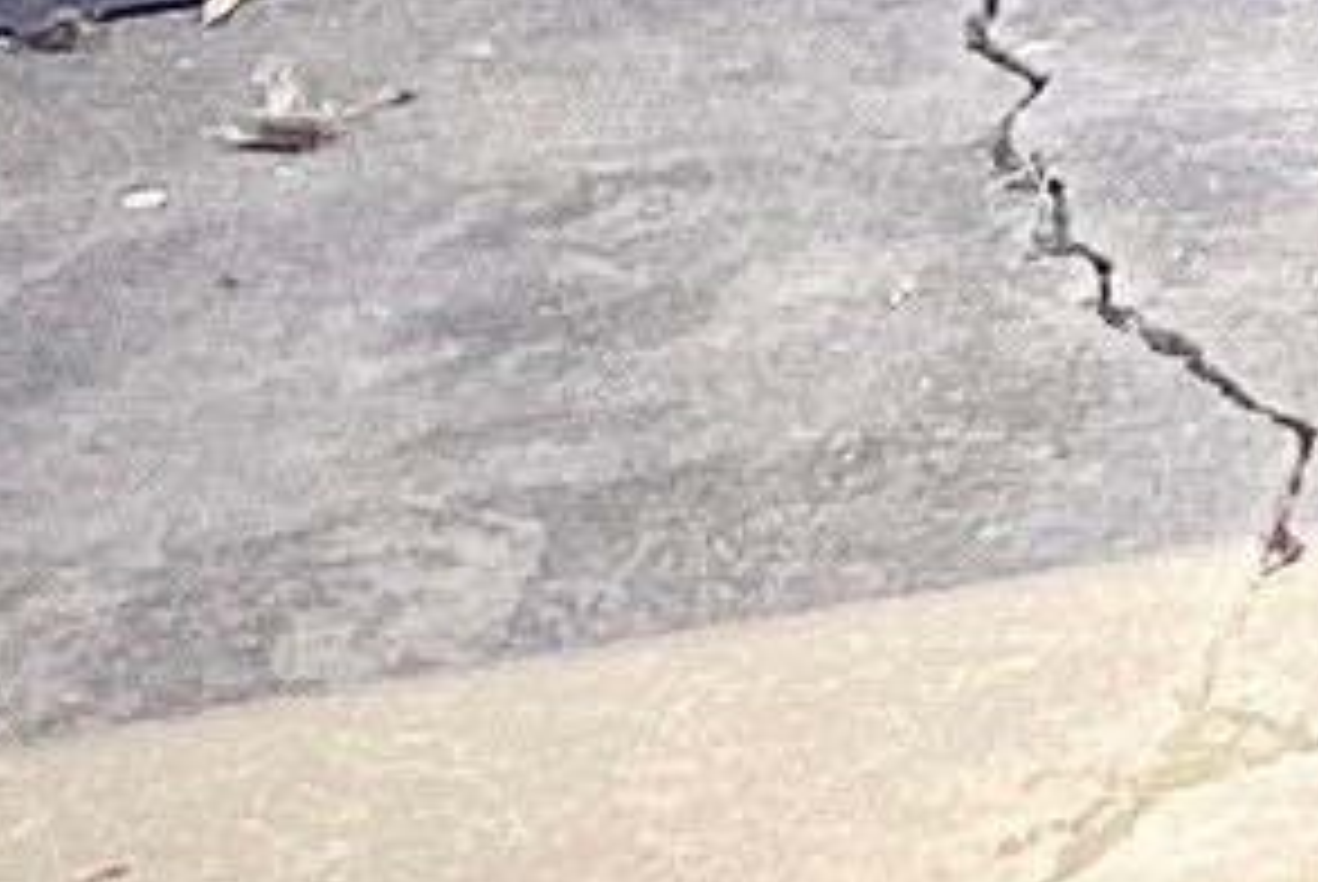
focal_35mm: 225
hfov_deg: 7.5
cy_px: -2313
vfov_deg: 5.5
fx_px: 8246
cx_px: 4557
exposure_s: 1/374
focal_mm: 3.3
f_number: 2.4
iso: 25
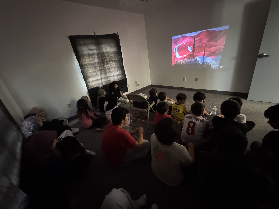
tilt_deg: -23.7
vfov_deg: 85.7
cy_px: 104
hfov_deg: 102.1
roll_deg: +9.4
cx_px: 140
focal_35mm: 14
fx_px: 113
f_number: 2.2
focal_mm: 2.22
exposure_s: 1/24
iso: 2500
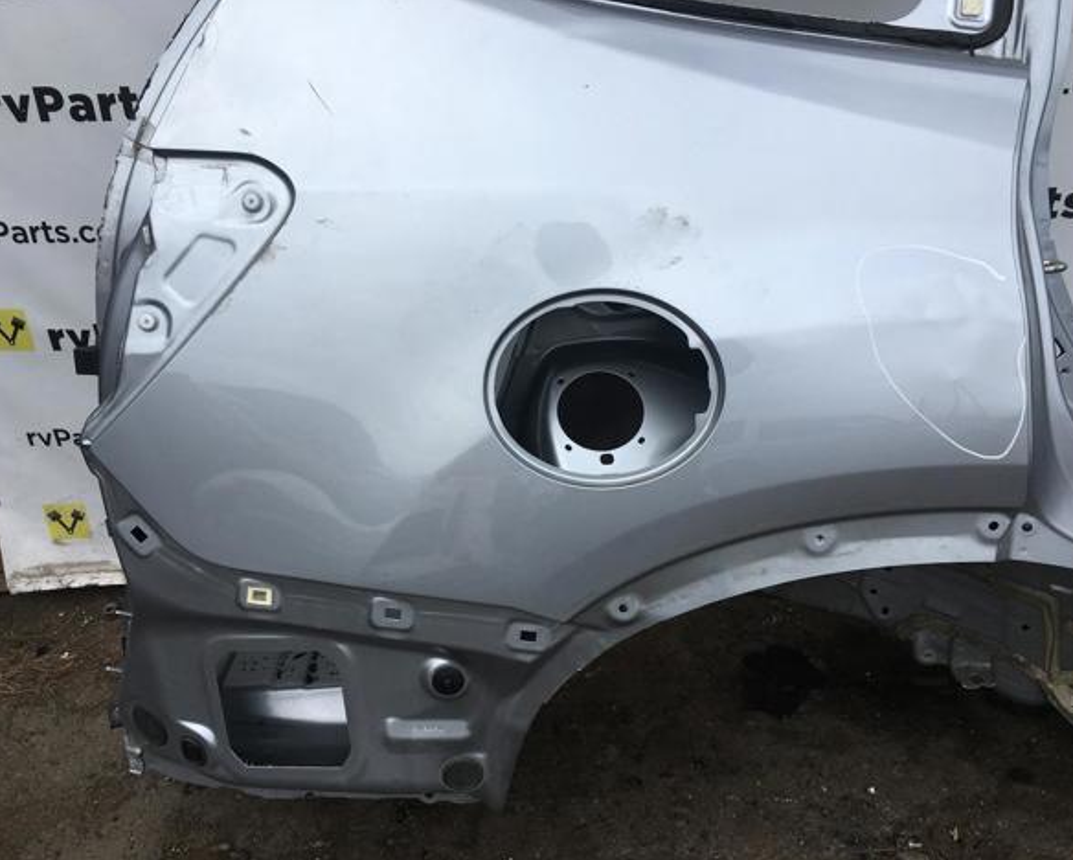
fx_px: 985
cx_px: 542
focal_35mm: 31
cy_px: 436
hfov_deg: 57.1
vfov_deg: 47.2
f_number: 2.2
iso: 25
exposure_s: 1/534
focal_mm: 4.15
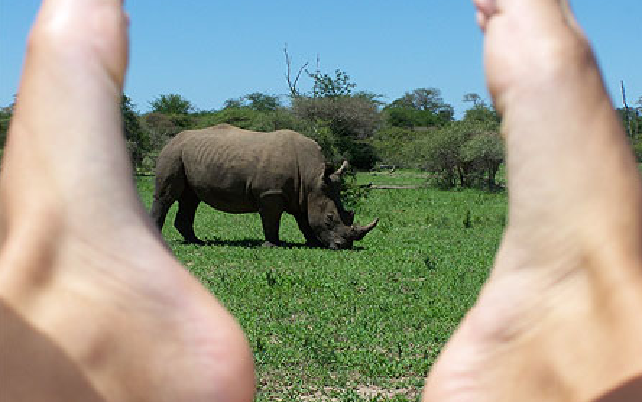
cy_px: 181
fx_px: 1768
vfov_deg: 13.0
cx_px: 324
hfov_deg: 20.6
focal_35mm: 101
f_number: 4.5
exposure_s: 1/500
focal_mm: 15.6
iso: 64
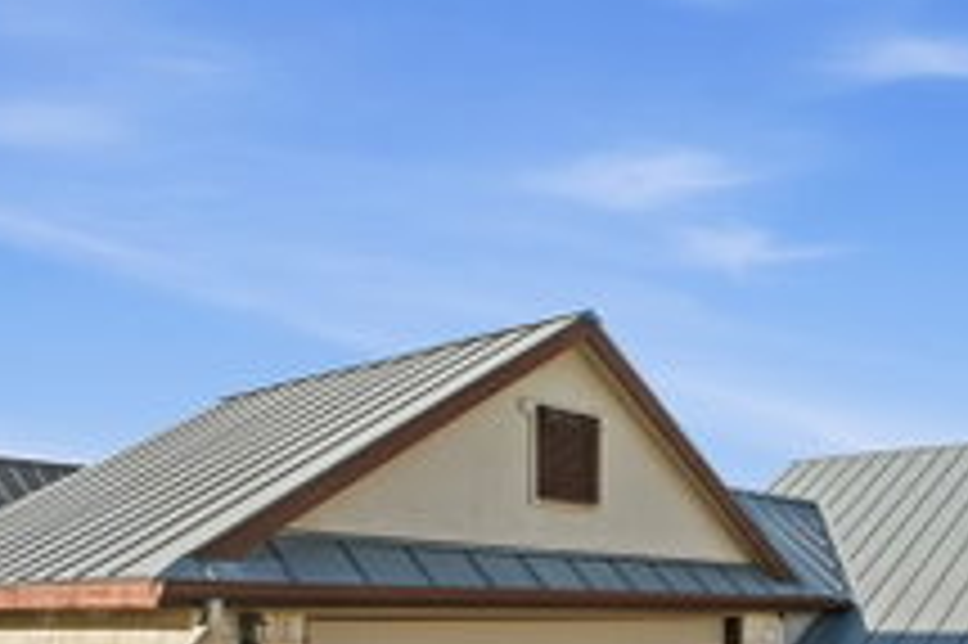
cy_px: 660
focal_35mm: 31
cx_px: 968
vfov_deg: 37.3
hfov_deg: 49.3
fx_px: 833
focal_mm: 9
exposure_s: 1/400
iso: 200
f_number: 16
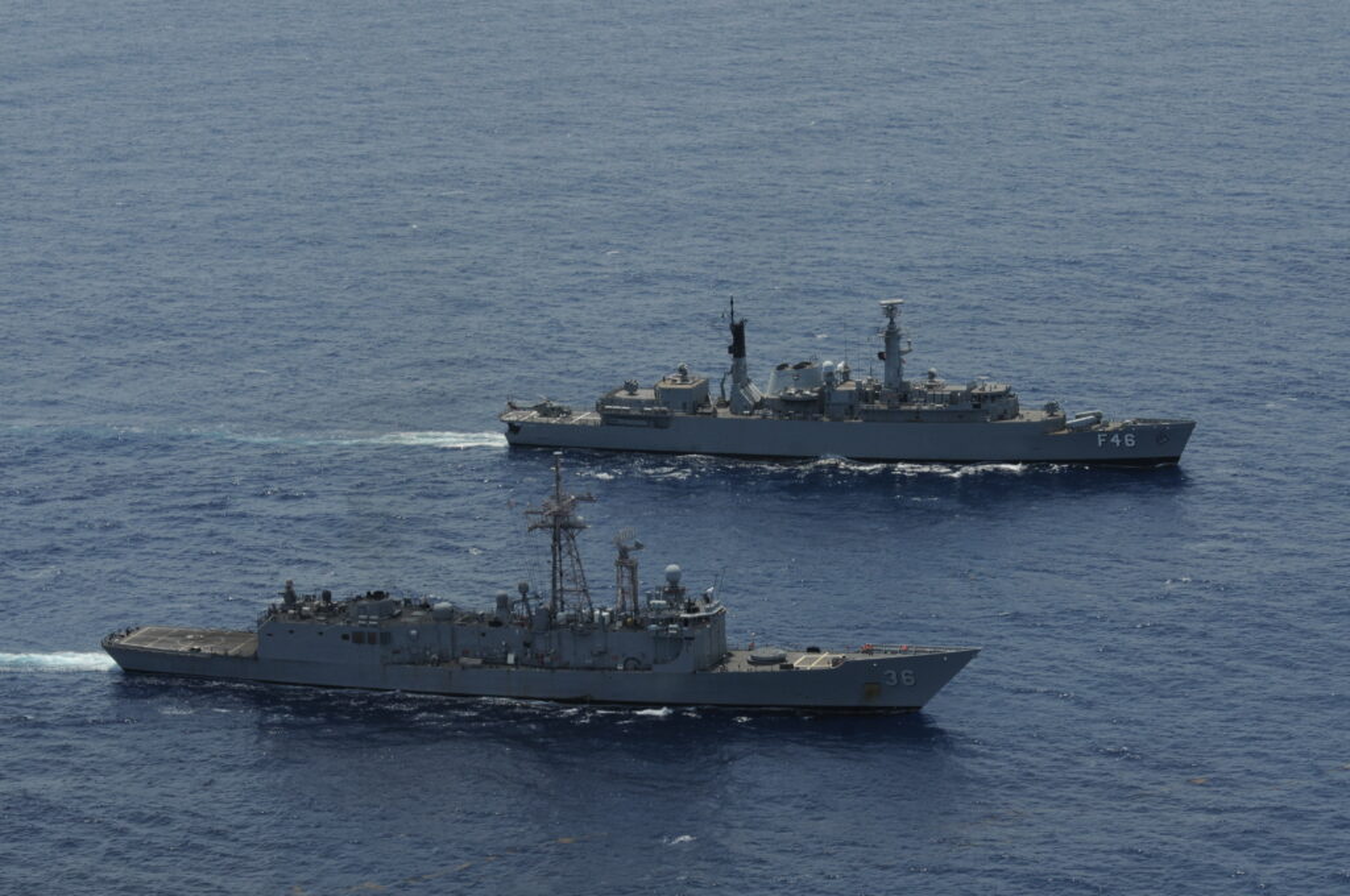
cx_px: 675
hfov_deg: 17.1
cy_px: 448
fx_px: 4494
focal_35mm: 120
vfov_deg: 11.4
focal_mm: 80
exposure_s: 1/400
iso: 200
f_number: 13
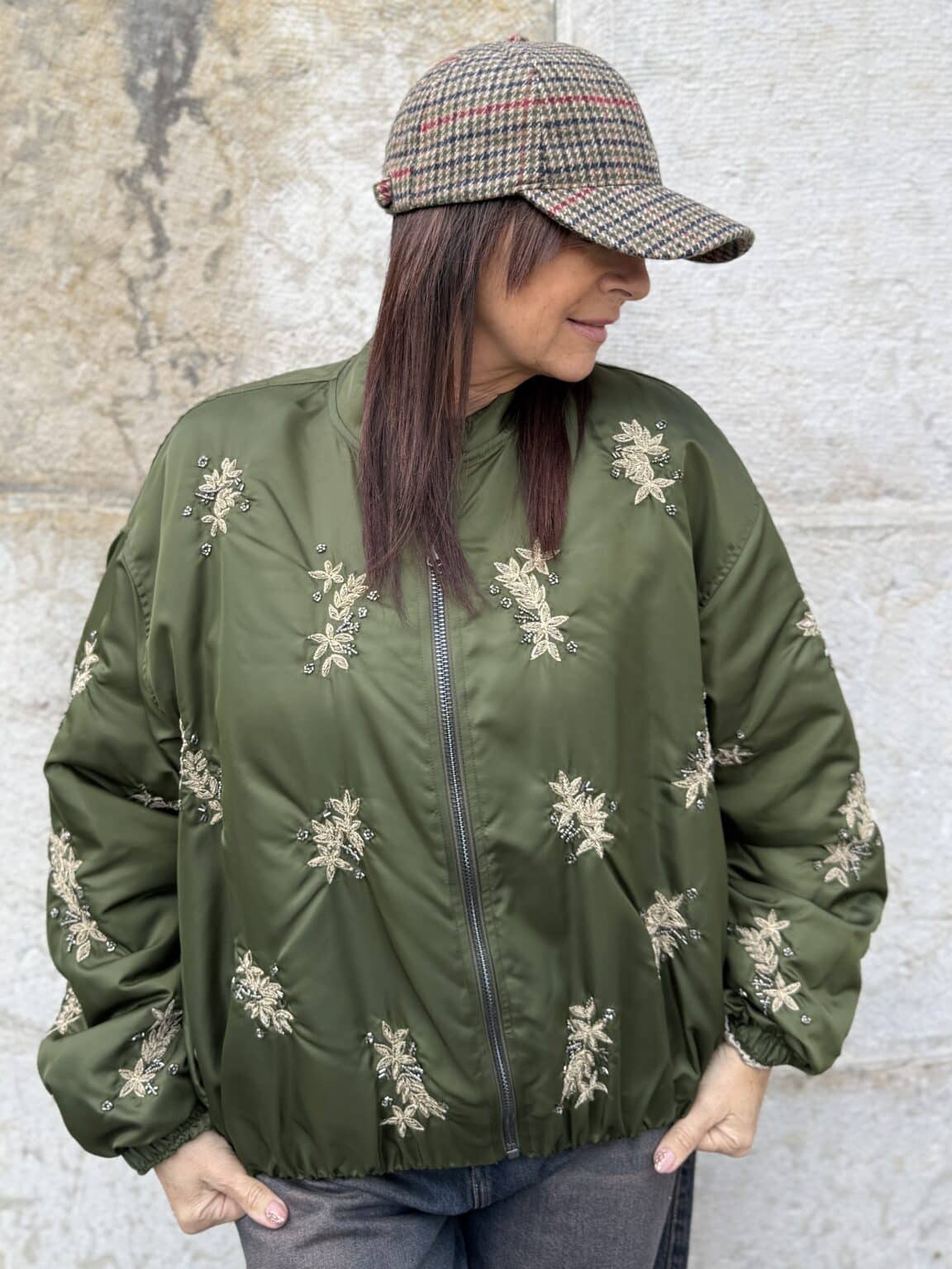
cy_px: 634
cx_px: 476
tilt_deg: -5.1
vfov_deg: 71.6
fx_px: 880
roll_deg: -1.0
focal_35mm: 24
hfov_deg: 56.8
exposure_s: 1/126
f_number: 1.78
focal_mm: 6.76
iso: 50
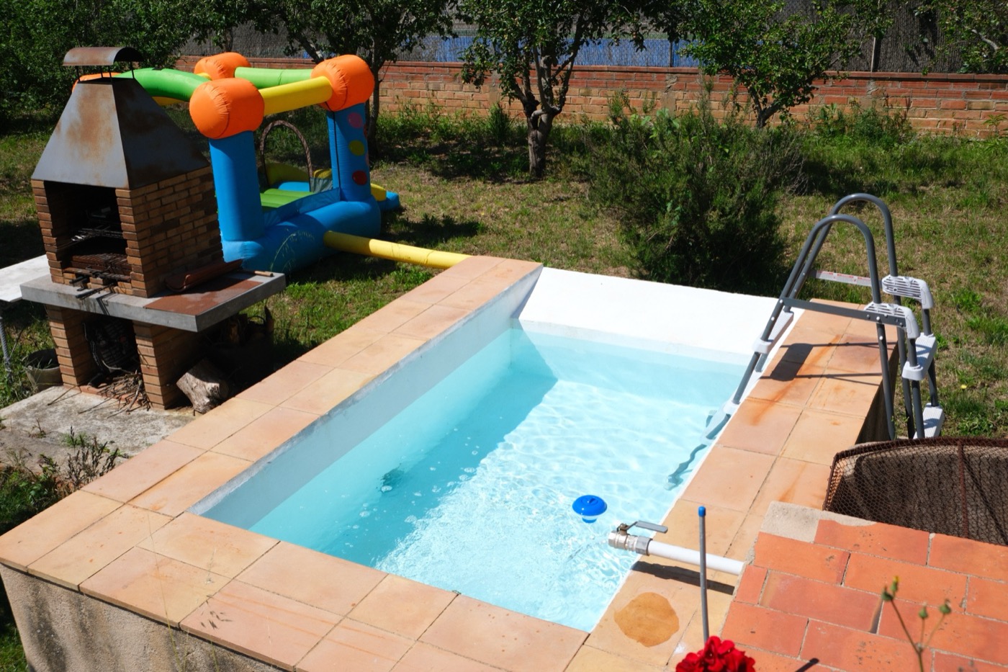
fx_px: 980
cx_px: 504
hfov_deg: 54.4
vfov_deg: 37.8
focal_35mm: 35
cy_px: 336
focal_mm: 23.3
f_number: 6.4
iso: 125
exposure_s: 1/500
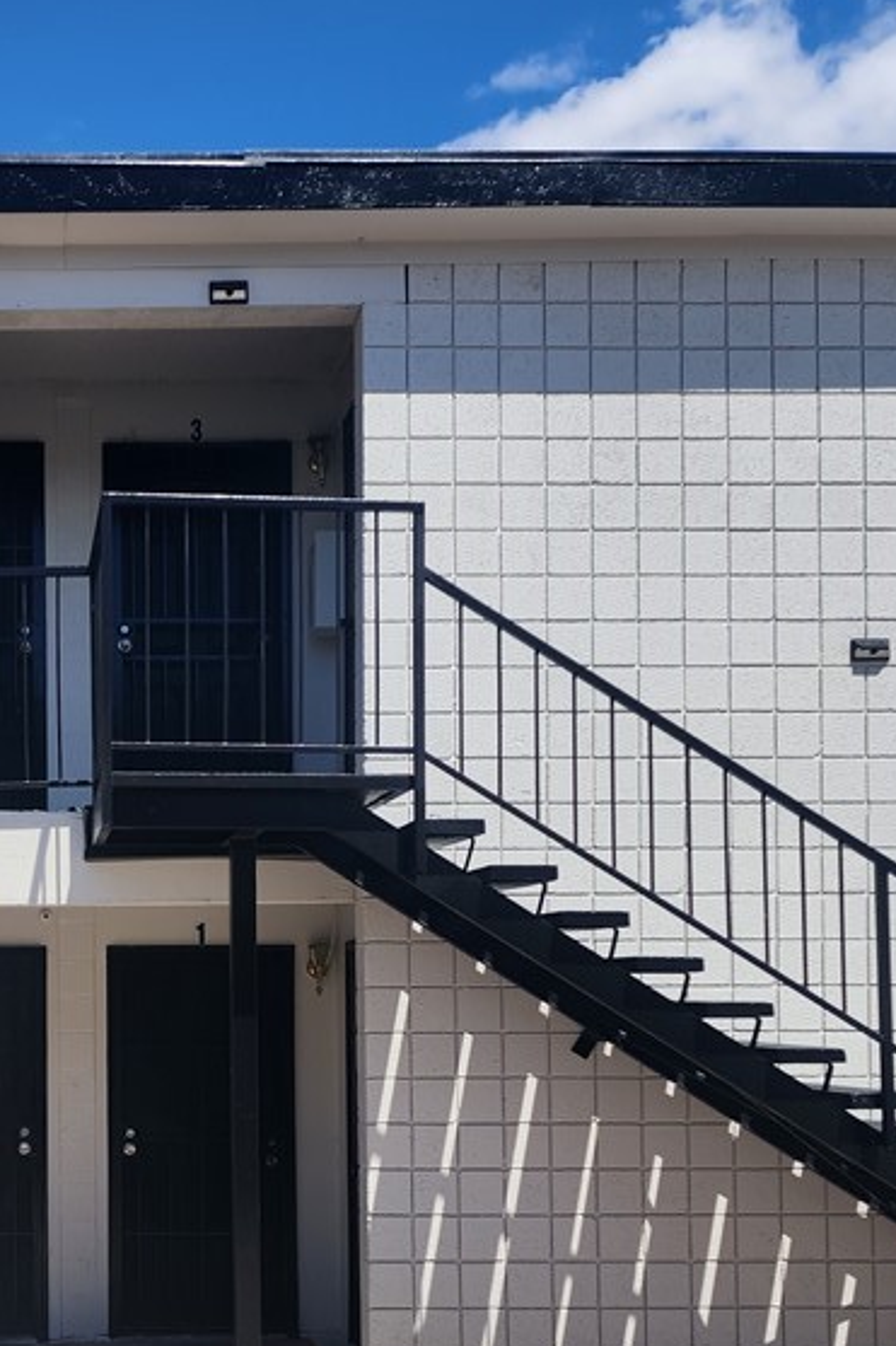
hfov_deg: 29.2
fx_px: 1644
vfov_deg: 43.5
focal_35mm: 44
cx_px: 75
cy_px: 952
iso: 12
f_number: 1.8
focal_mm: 6.4
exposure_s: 1/1369
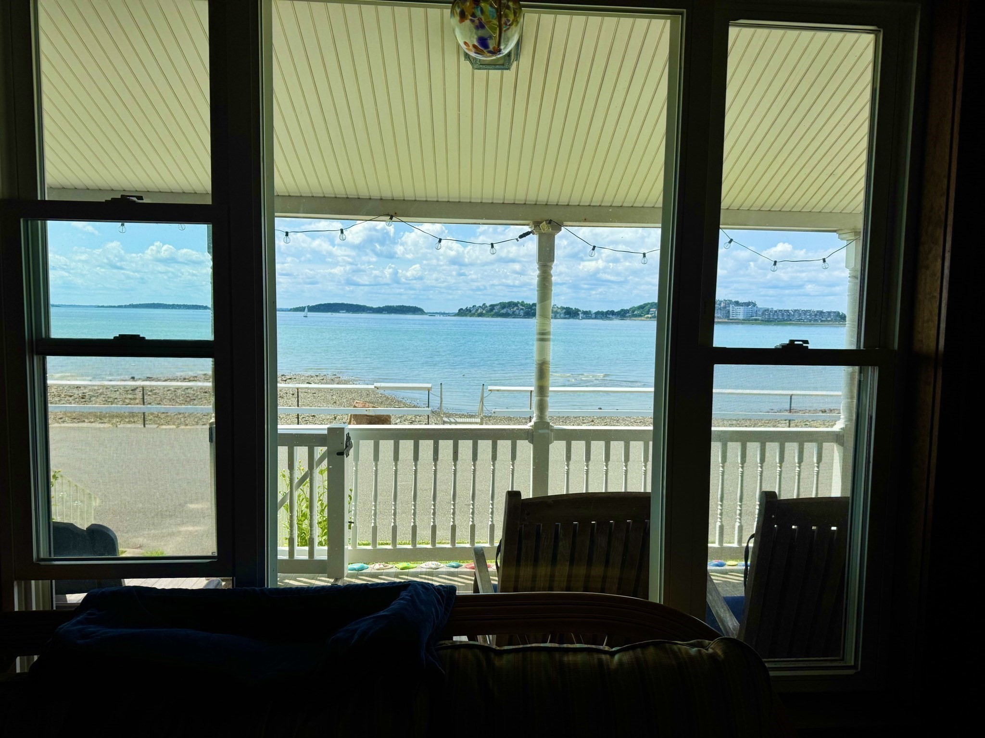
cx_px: 492
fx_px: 683
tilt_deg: -6.3
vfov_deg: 56.8
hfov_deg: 71.6
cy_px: 369
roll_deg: -1.1
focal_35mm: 24
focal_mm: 6.76
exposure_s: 1/3597
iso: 80
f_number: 1.78
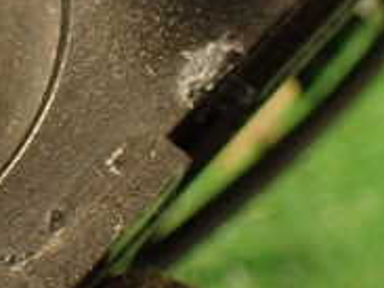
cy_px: 95
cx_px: -218
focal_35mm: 105
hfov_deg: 16.7
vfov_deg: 14.1
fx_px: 1164
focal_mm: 5.79
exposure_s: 1/30
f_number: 2.4
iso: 500
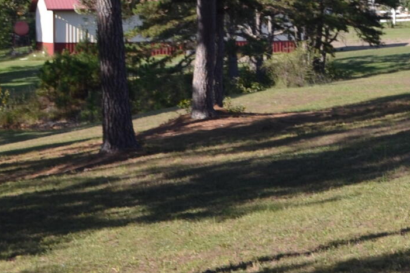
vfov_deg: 8.2
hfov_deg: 11.9
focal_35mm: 167
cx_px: 575
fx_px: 1901
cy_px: -5
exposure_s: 1/160
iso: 100
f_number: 6.3
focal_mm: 26
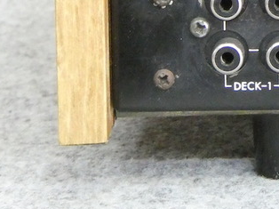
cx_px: 347
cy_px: -107
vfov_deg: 5.7
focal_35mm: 257
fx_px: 2070
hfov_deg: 7.6
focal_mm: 15
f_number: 4.8
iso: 1600
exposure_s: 1/30
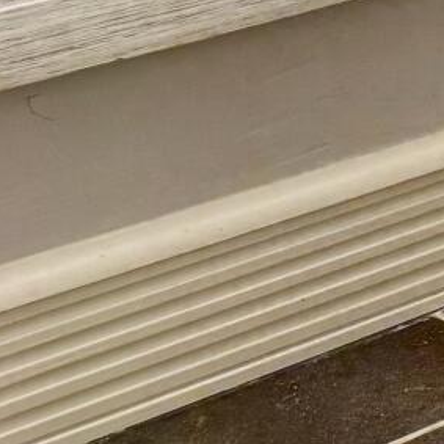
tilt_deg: -4.6
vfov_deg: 10.5
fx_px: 2177
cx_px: 923
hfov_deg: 10.6
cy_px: -496
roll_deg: +1.2
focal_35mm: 150
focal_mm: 6.76
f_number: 1.78
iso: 125
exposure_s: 1/120
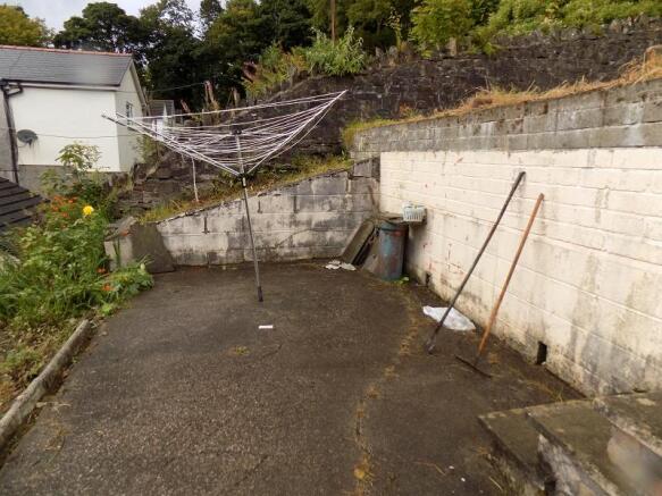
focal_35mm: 23
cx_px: 331
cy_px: 248
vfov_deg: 58.9
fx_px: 440
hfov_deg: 73.9
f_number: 3.1
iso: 80
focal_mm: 4
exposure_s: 1/125
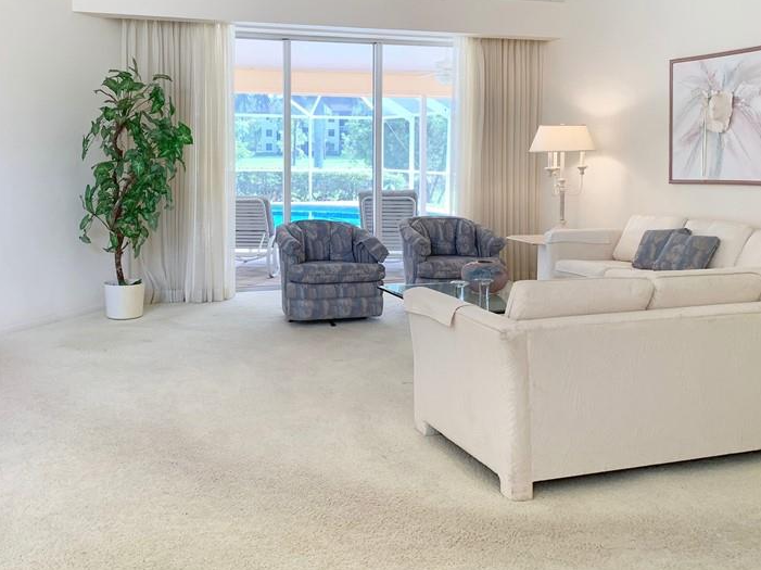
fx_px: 835
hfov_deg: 48.9
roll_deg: +0.3
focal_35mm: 38
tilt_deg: -2.7
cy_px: 185
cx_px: 343
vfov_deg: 37.2
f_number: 1.8
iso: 50
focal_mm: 4.25
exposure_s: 1/60
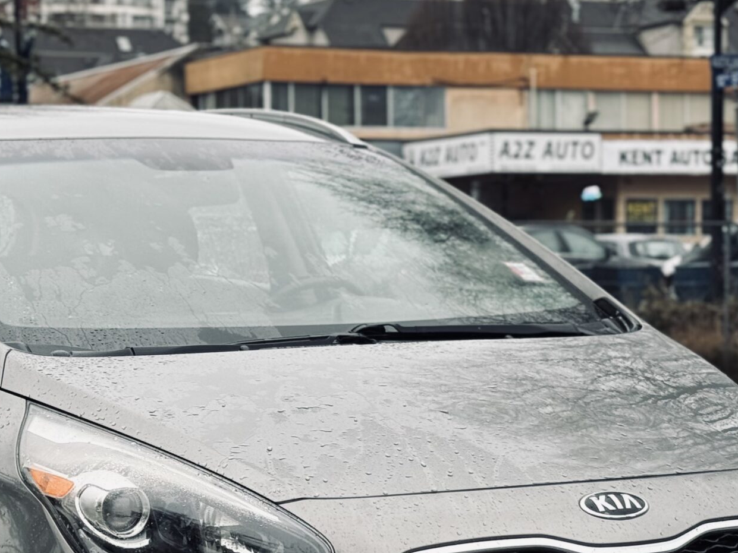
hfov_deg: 19.7
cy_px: 502
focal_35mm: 99
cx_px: 230
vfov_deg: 14.8
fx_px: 2111
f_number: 1.78
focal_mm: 6.76
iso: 64
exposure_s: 1/625
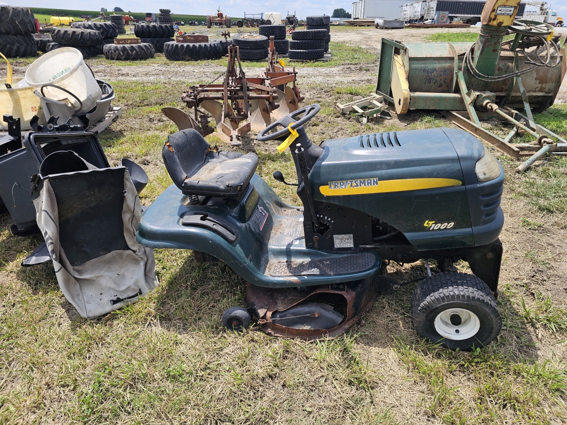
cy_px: 212
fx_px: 377
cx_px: 284
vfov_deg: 58.9
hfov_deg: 73.9
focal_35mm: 23
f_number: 1.7
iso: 10
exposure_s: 1/559
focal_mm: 6.3
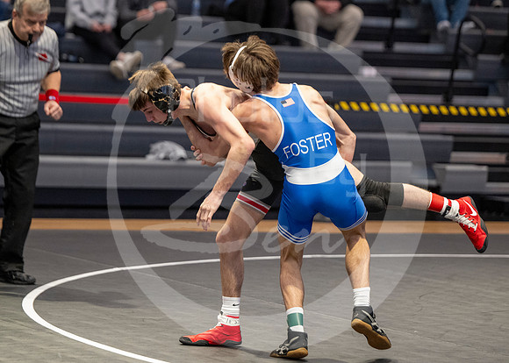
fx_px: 2464
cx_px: 262
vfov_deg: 8.4
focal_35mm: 170
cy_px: 225
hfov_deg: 11.8
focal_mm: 120
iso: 3200
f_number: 2.8
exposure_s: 1/1000
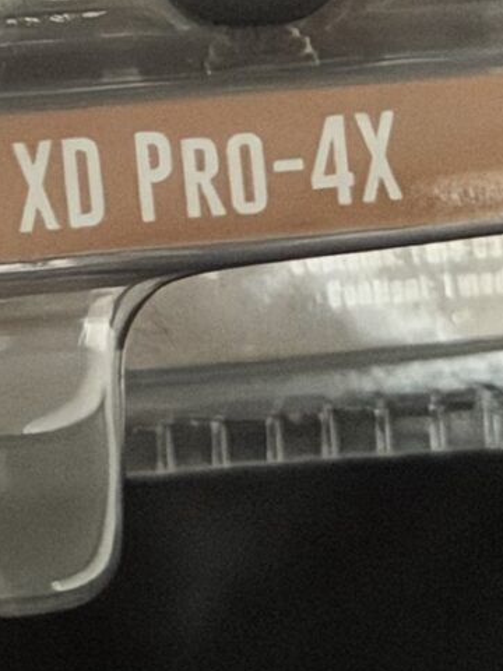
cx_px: -359
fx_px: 4960
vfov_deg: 7.3
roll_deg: +5.1
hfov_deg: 5.7
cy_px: -900
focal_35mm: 256
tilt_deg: -21.1
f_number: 1.78
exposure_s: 1/25
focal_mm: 6.76
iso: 800
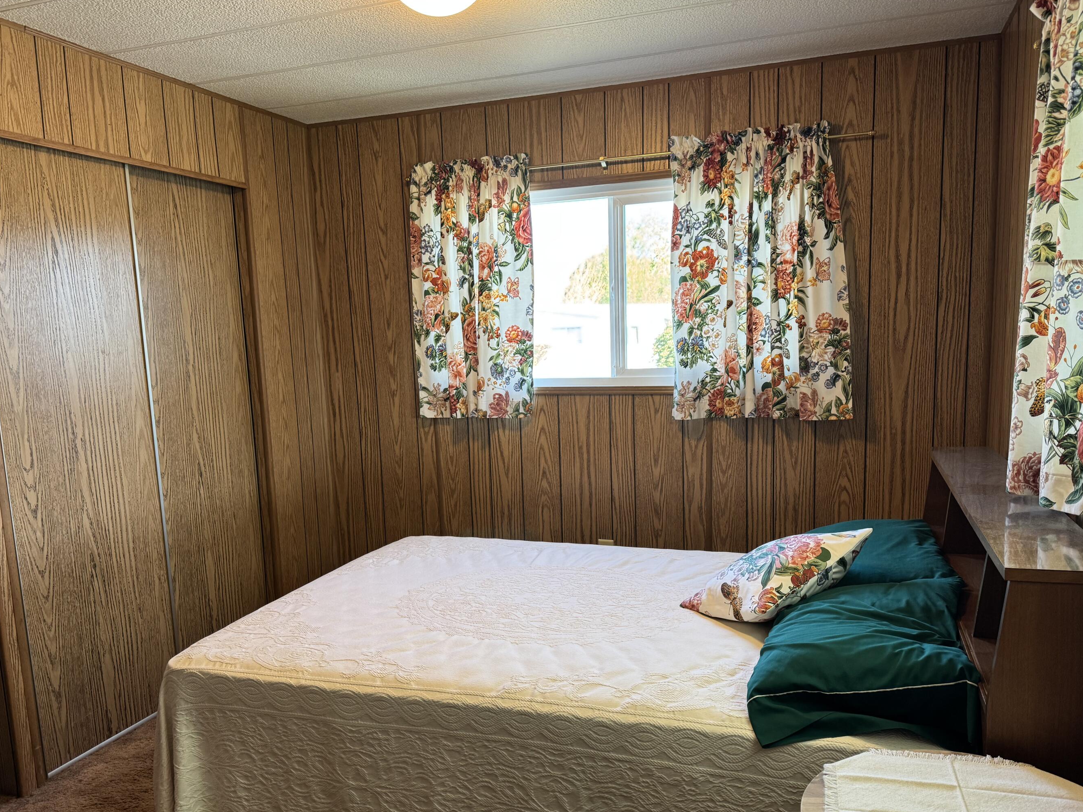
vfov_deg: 51.2
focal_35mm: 27
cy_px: 452
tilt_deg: -8.0
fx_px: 845
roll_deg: +2.3
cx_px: 542
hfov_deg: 65.3
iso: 200
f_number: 1.78
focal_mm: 6.76
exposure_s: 1/120
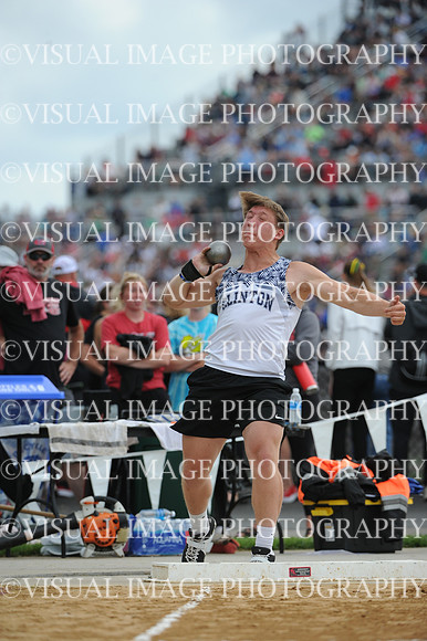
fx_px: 5878
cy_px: 320
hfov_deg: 4.2
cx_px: 214
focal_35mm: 330
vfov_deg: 6.2
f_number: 5
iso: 720
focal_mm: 330
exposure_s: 1/2000
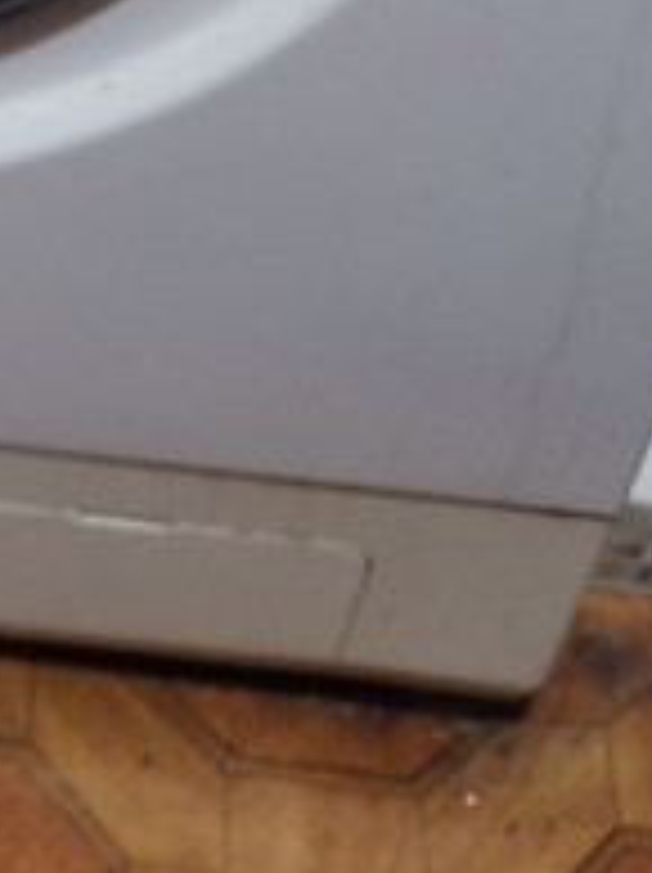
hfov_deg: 14.0
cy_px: -738
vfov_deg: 16.4
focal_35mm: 99
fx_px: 2492
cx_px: -306
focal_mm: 5.89
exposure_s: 1/20
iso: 786
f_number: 1.89
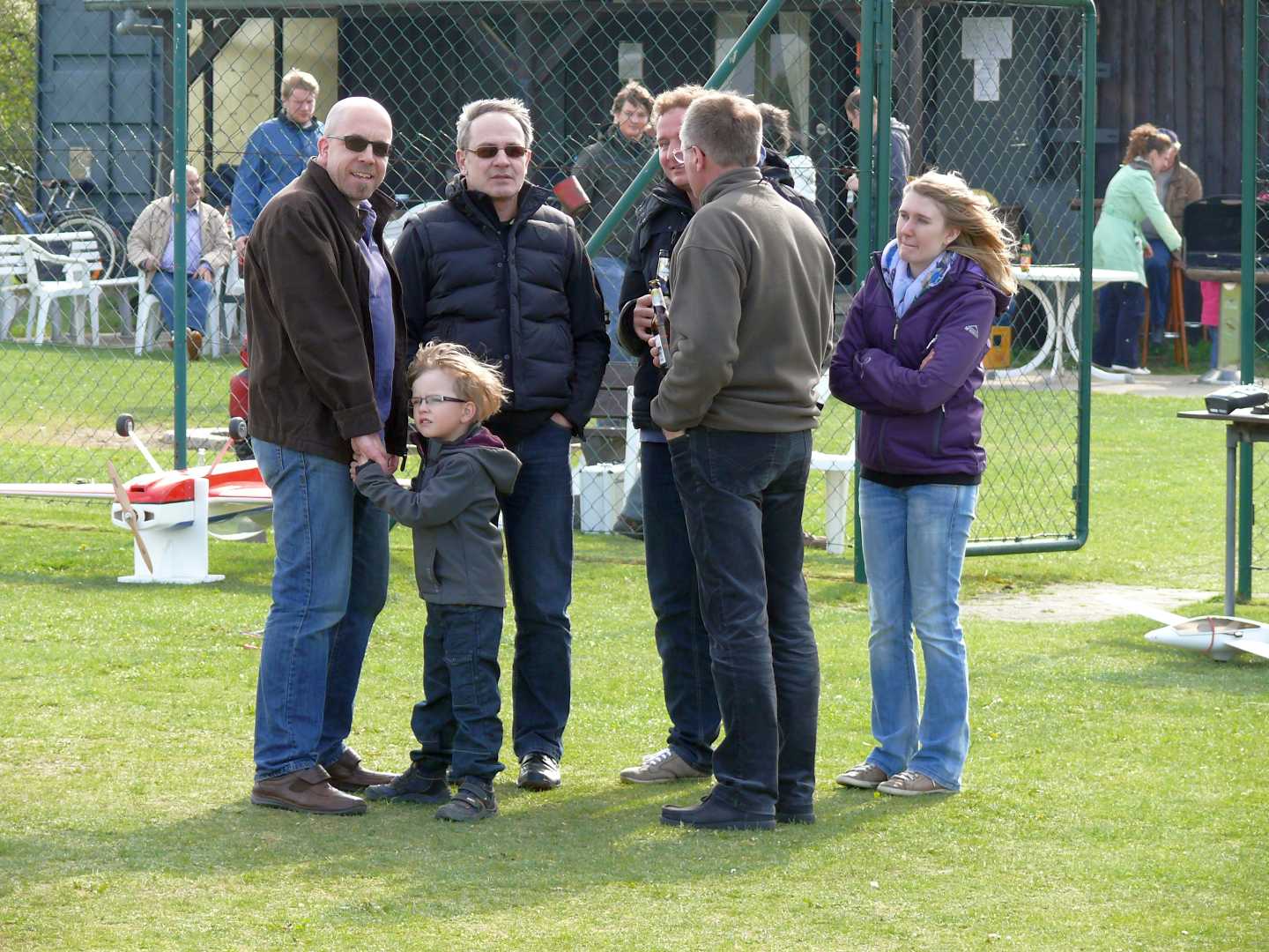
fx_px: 6672
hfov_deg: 10.9
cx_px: 634
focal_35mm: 182
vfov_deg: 8.2
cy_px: 476
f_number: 4
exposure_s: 1/160
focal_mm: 38.4
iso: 100
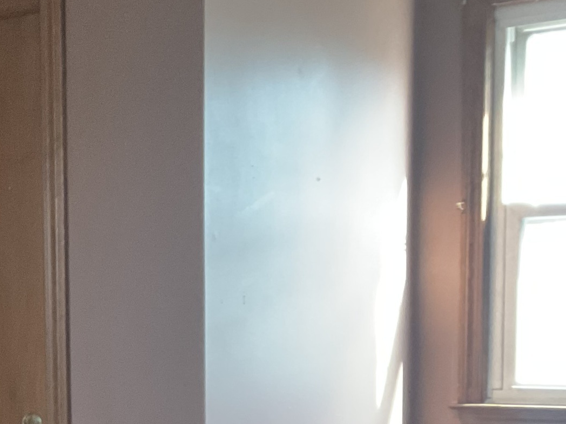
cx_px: -210
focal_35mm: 85
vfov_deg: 17.0
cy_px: 423
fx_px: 1390
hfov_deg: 20.6
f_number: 1.8
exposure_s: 1/60
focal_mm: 3
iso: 250
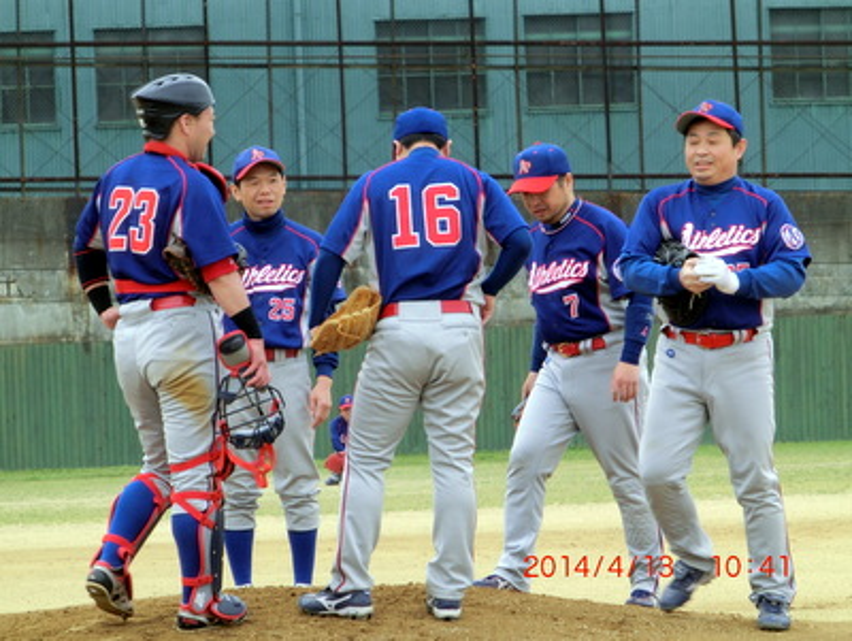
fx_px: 6580
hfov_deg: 7.4
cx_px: 426
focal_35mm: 267
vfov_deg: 5.6
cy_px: 320
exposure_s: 1/100
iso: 100
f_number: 5.8
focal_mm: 47.27
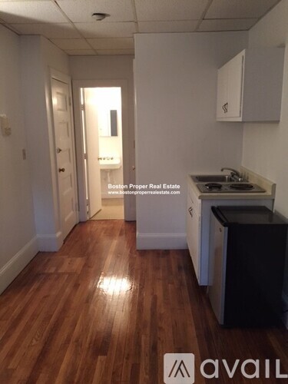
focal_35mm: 29
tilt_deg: -12.1
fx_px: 322
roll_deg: +0.5
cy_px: 192
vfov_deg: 61.7
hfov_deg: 48.2
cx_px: 144
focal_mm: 4.15
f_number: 2.2
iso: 250
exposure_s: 1/24
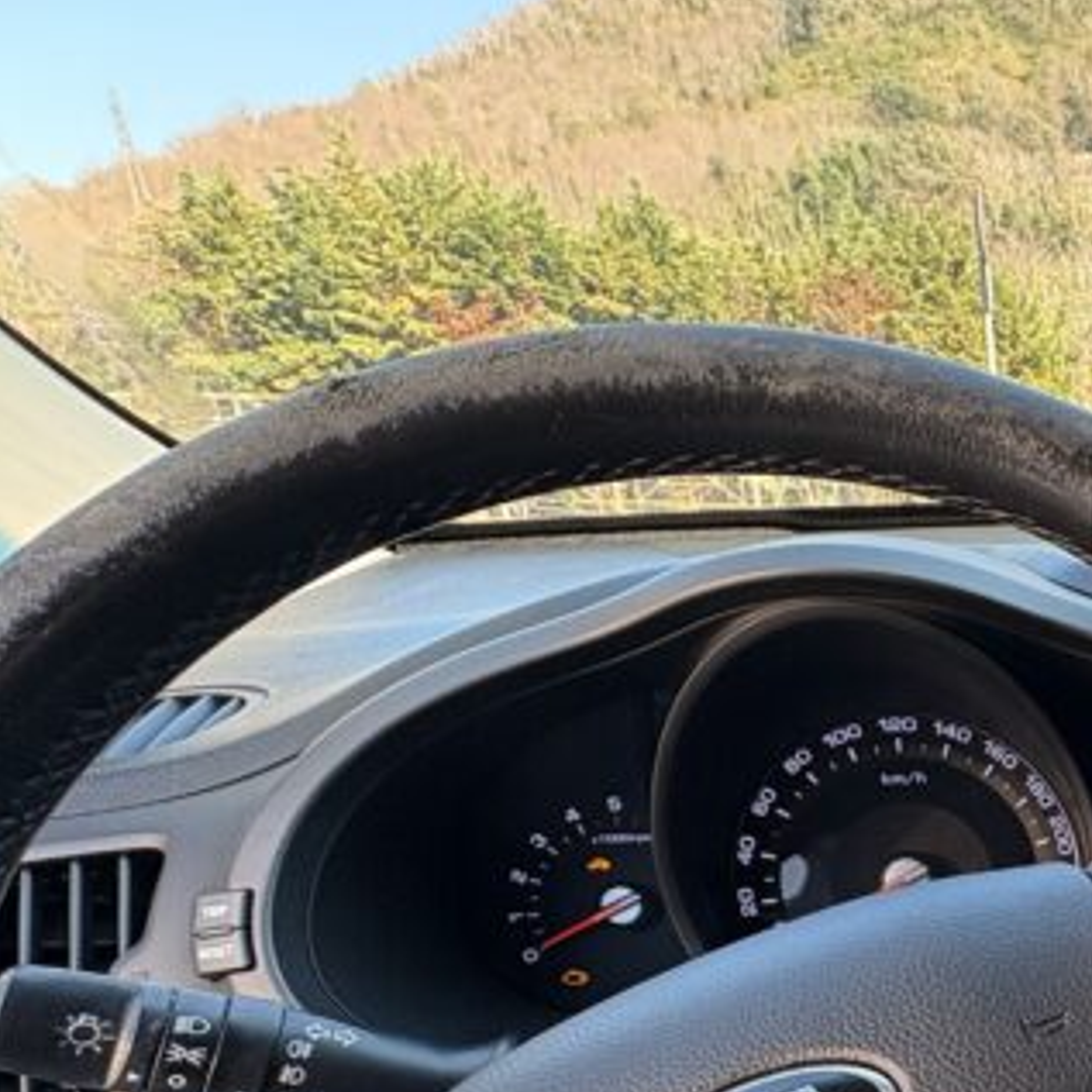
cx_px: 1426
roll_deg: -0.9
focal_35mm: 40
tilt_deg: -21.3
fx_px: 1428
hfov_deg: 31.8
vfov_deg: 38.4
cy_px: 1020
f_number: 2.2
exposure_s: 1/99
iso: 80
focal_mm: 2.22
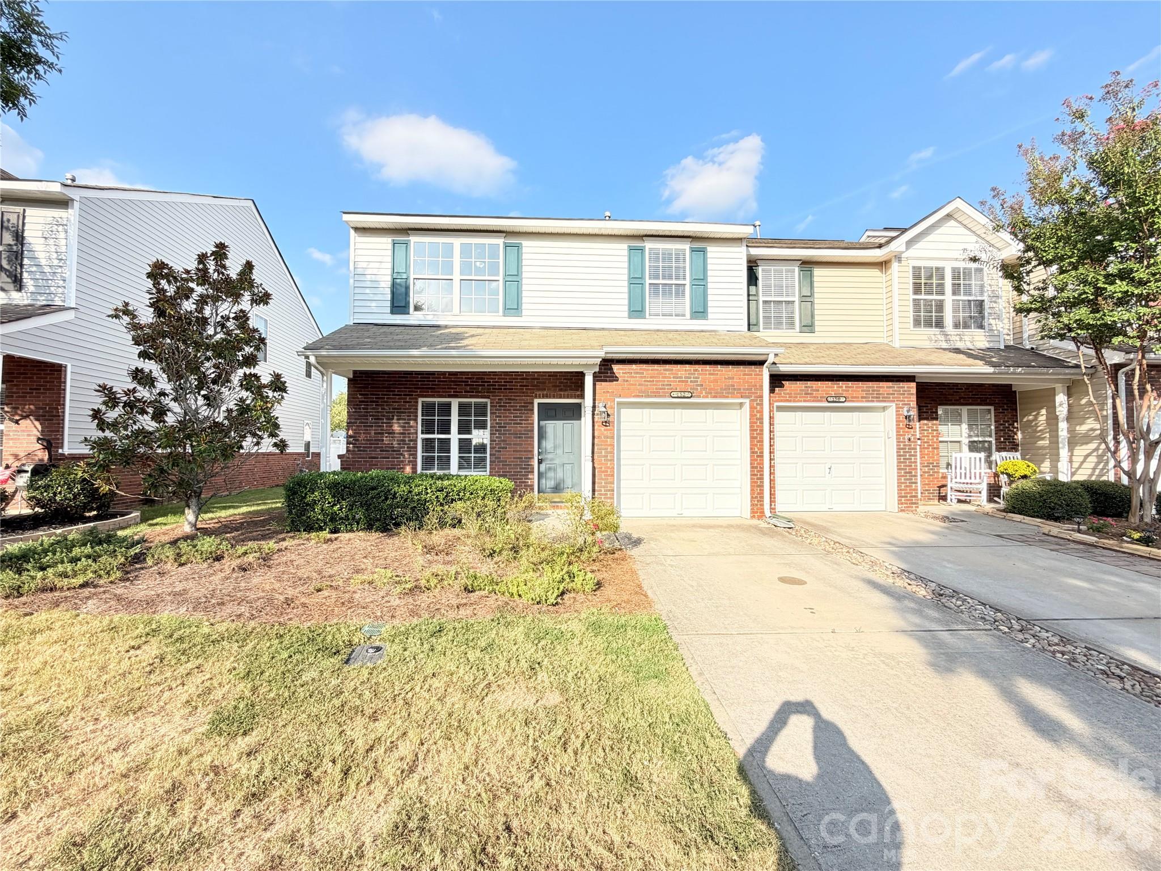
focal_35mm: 14
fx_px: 470
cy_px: 436
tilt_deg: +1.4
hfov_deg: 102.1
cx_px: 580
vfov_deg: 85.7
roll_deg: +0.1
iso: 64
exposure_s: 1/439
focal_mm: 2.22
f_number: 2.2
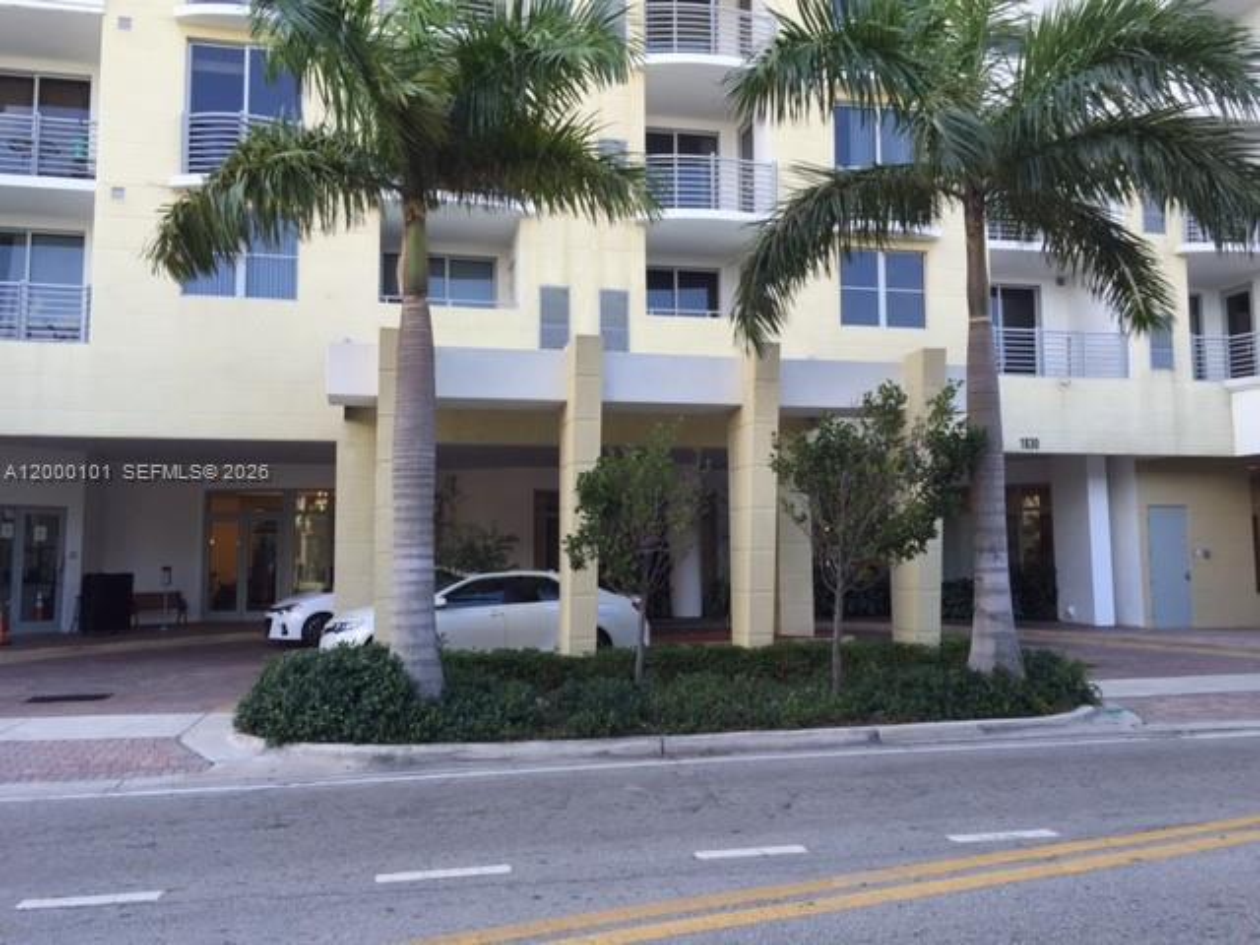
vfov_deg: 48.2
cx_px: 630
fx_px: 1056
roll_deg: -0.4
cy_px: 472
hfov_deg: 61.7
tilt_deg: +3.8
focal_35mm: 29
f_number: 2.2
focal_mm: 4.15
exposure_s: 1/324
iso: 32
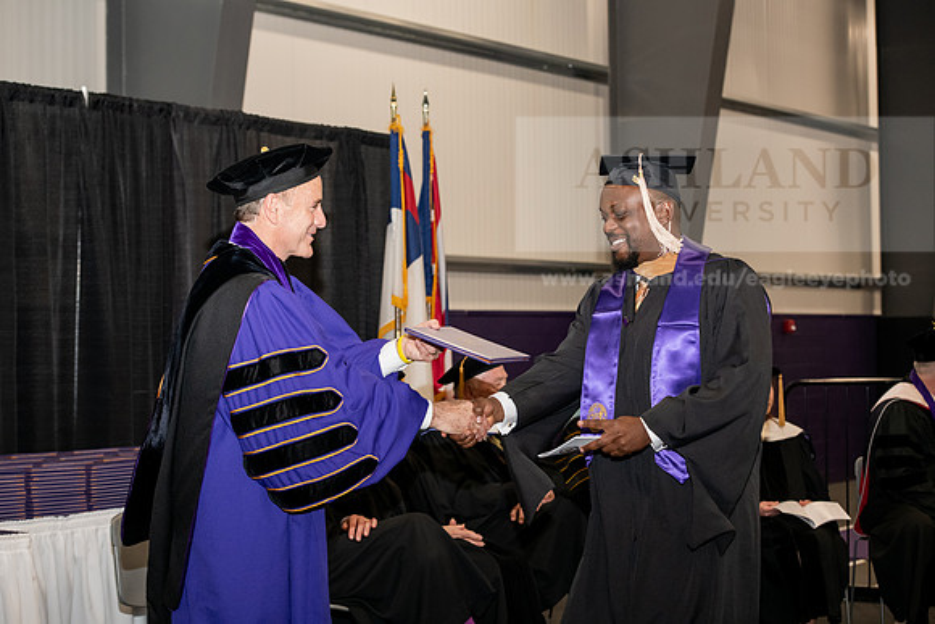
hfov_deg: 28.8
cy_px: 312
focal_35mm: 70
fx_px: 1818
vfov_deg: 19.5
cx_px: 468
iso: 2000
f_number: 5.6
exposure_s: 1/200
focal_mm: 70
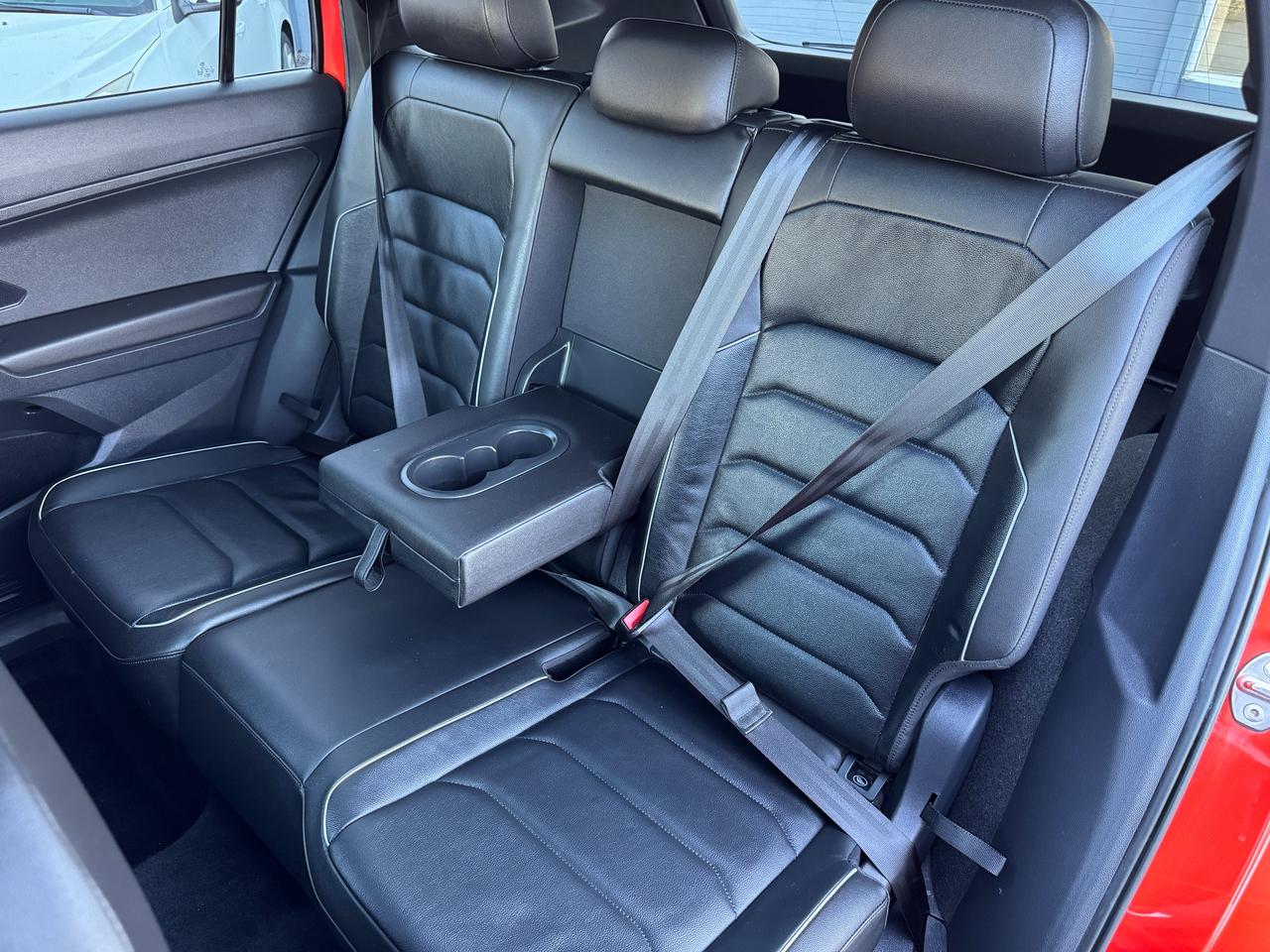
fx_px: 881
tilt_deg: -32.0
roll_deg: -1.4
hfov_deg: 71.6
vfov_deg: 56.8
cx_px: 635
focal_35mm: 24
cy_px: 476
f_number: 1.78
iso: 500
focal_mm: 6.76
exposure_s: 1/60
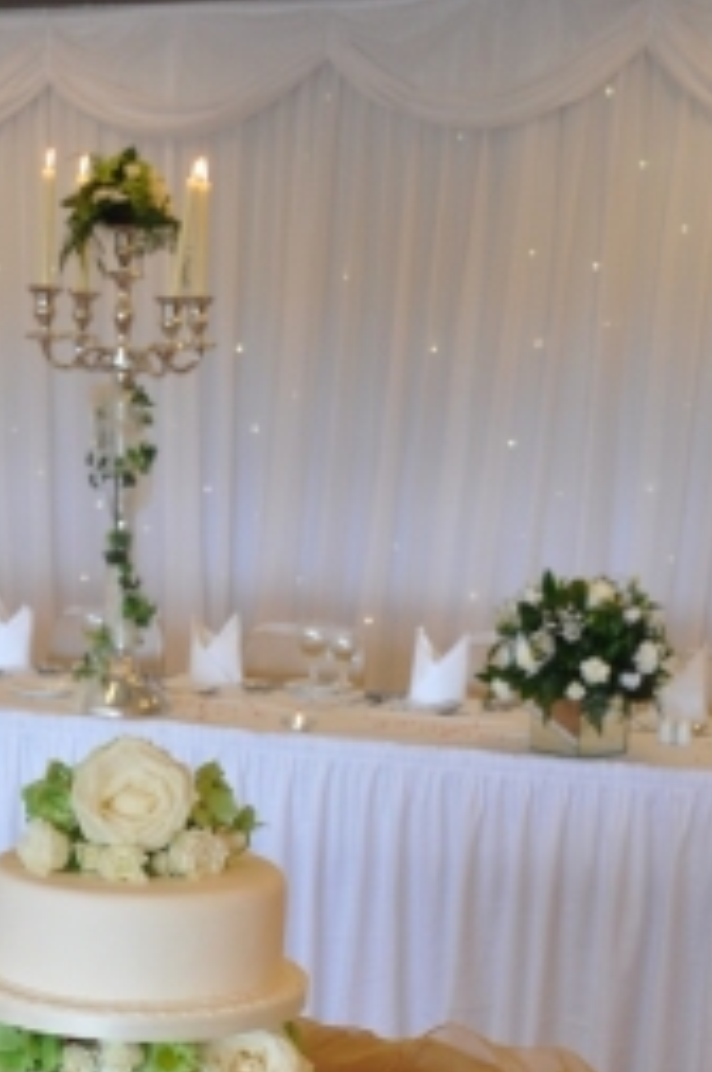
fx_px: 2261
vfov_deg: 25.3
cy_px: 1080
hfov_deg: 17.8
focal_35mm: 76
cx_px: 208
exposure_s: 1/25
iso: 400
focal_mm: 25
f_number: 5
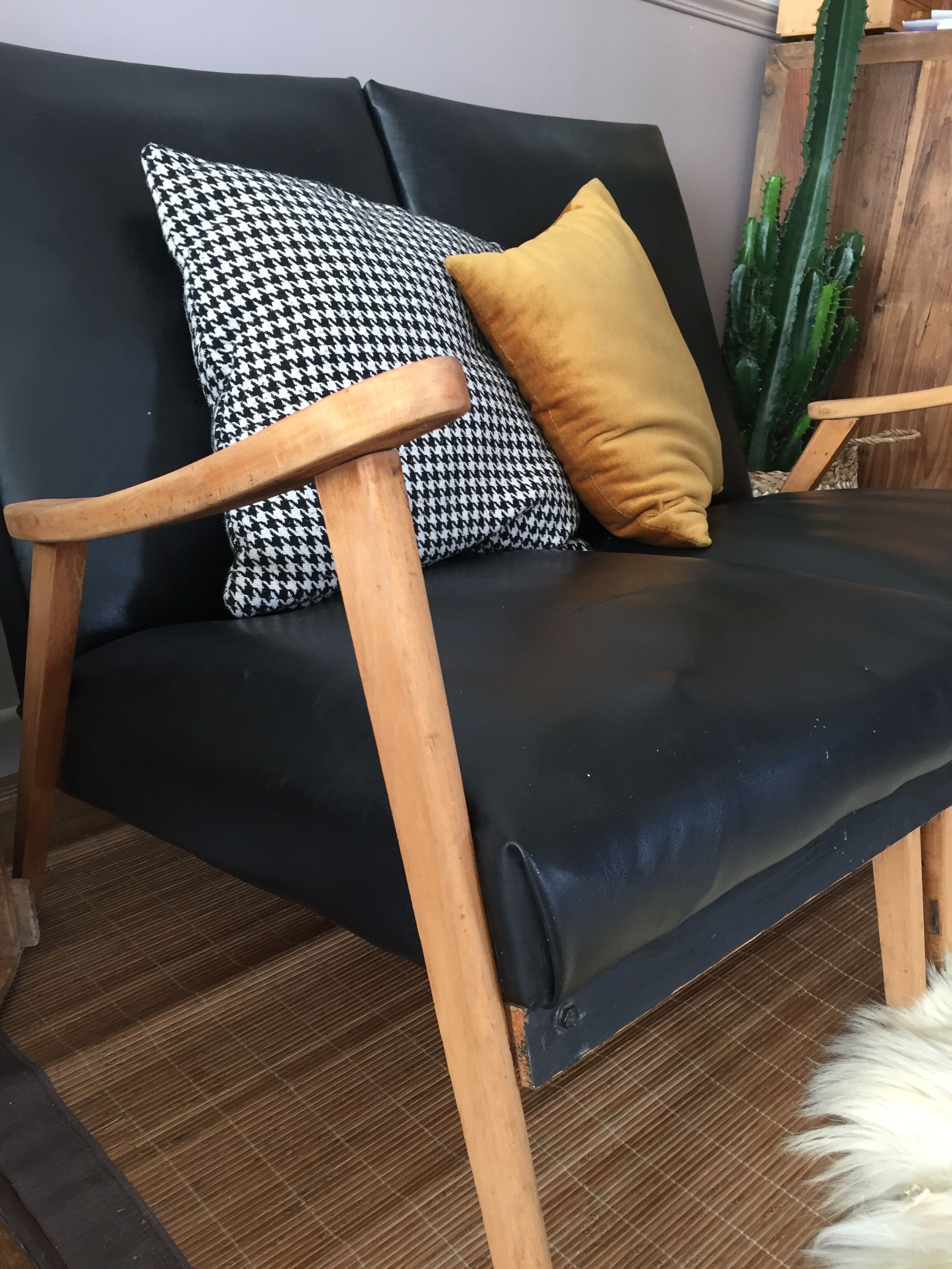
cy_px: 634
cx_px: 476
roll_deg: -1.0
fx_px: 1063
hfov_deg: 48.2
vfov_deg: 61.7
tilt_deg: -19.1
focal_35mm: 29
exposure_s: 1/33
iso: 125
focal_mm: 4.15
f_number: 2.2
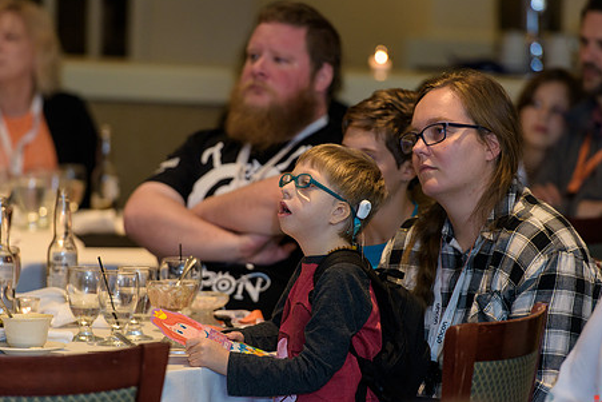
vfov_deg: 5.4
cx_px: 302
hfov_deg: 8.0
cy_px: 206
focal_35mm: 257
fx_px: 4299
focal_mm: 200
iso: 1250
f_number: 3.5
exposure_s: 1/125
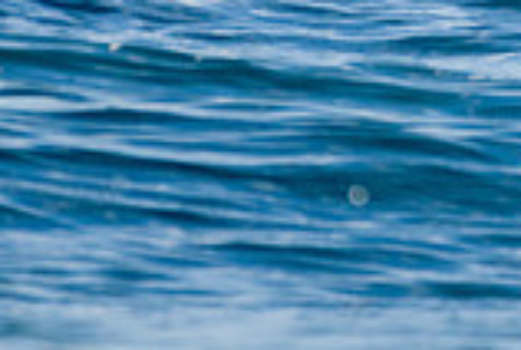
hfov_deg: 0.9
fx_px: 32551
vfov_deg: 0.6
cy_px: -393
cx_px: 741
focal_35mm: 2245
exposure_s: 1/2000
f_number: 5.6
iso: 400
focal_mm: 500
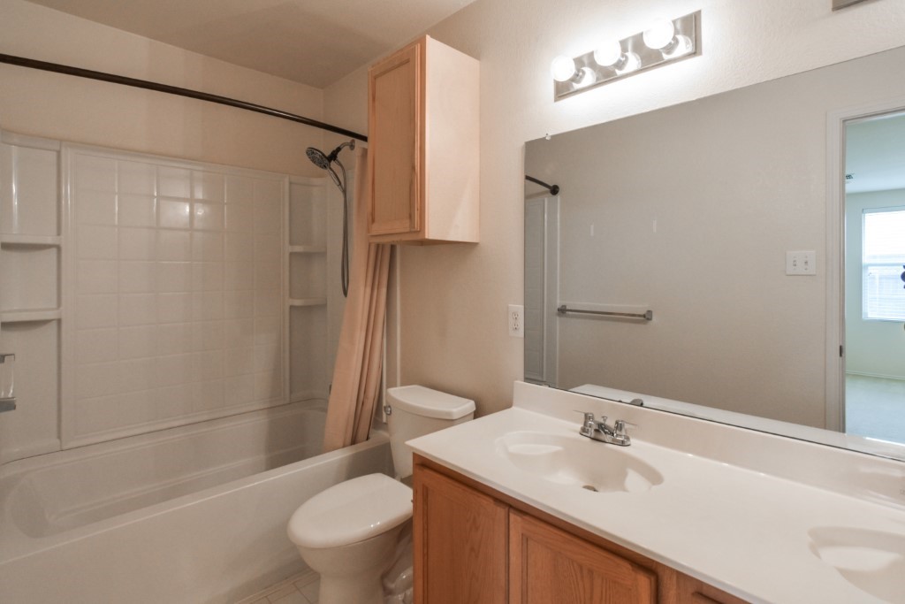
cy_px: 302
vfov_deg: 72.1
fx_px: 415
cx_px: 452
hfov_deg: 95.0
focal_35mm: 16
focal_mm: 11
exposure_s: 1/20
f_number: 6.3
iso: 250
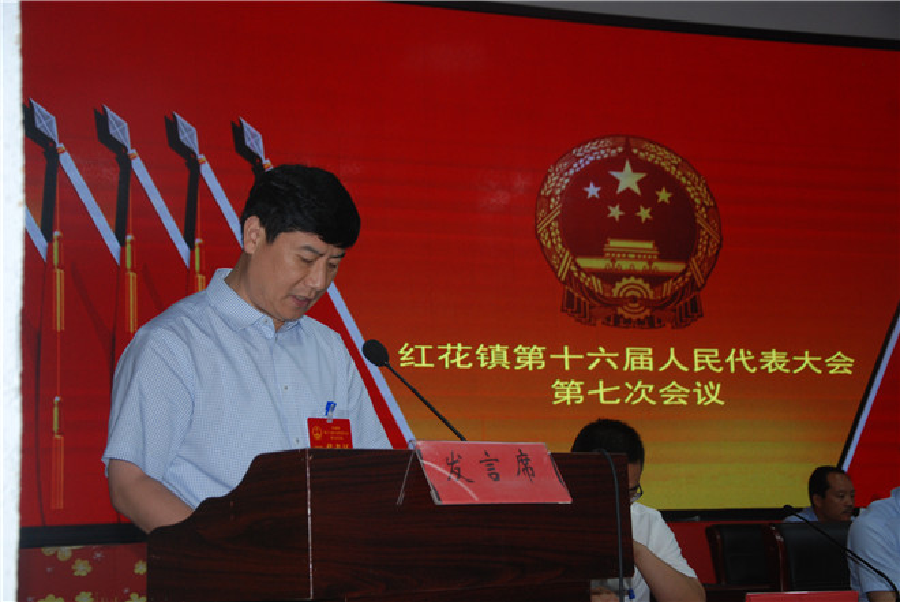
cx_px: 450
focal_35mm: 60
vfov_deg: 22.7
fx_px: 1501
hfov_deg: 33.4
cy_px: 301
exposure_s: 1/60
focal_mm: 40
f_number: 4.8
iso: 400
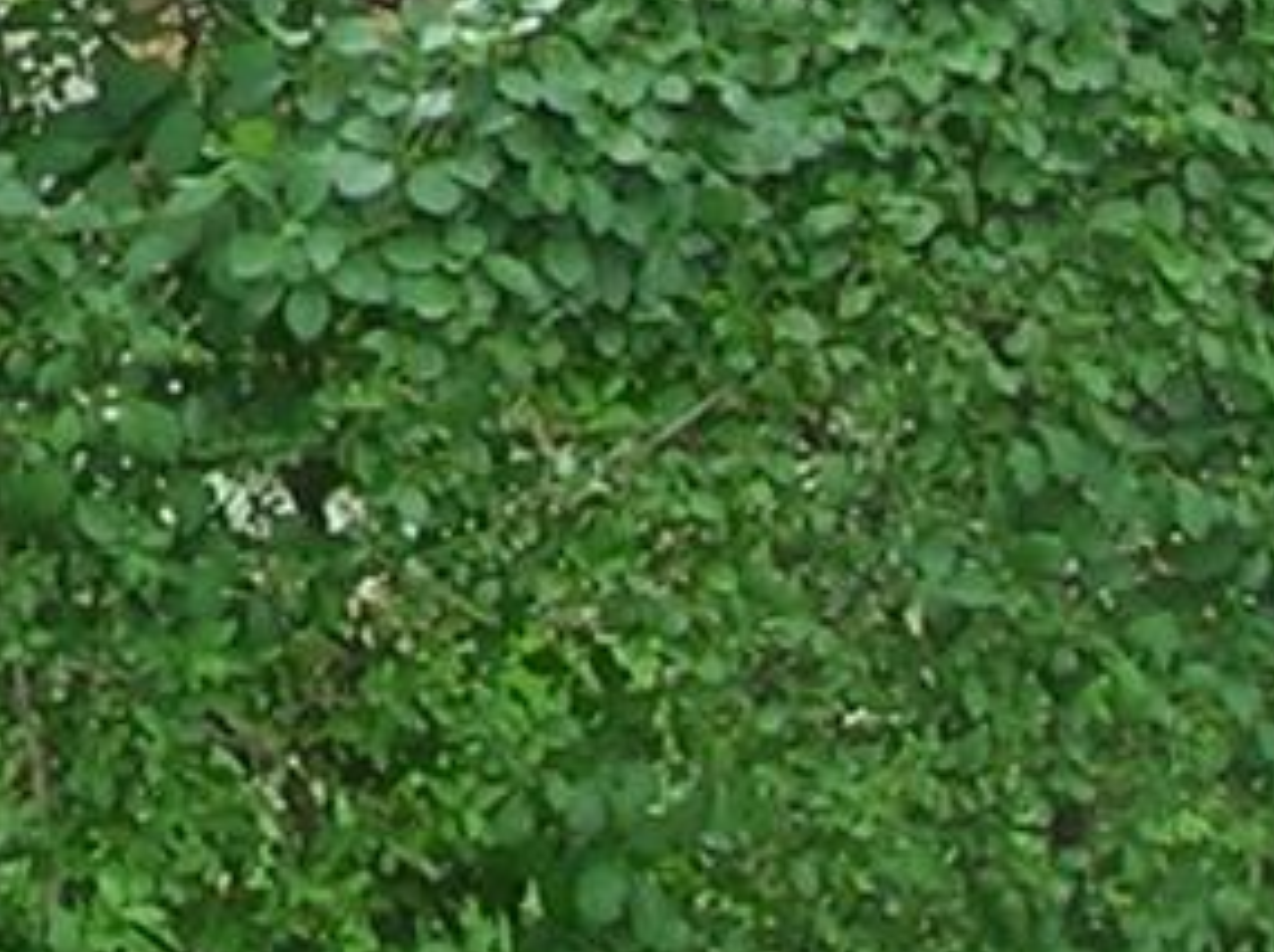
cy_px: -1573
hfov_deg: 9.7
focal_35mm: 191
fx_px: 7021
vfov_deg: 7.2
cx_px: -1158
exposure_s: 1/50.1
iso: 50
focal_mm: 5.7
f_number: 4.9
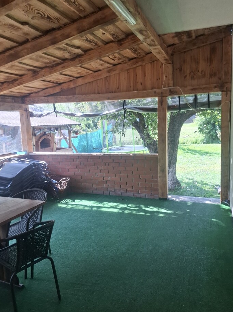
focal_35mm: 26
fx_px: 233
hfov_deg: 53.0
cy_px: 145
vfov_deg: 67.2
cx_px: 115
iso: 50
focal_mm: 5.54
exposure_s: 1/171
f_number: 1.8
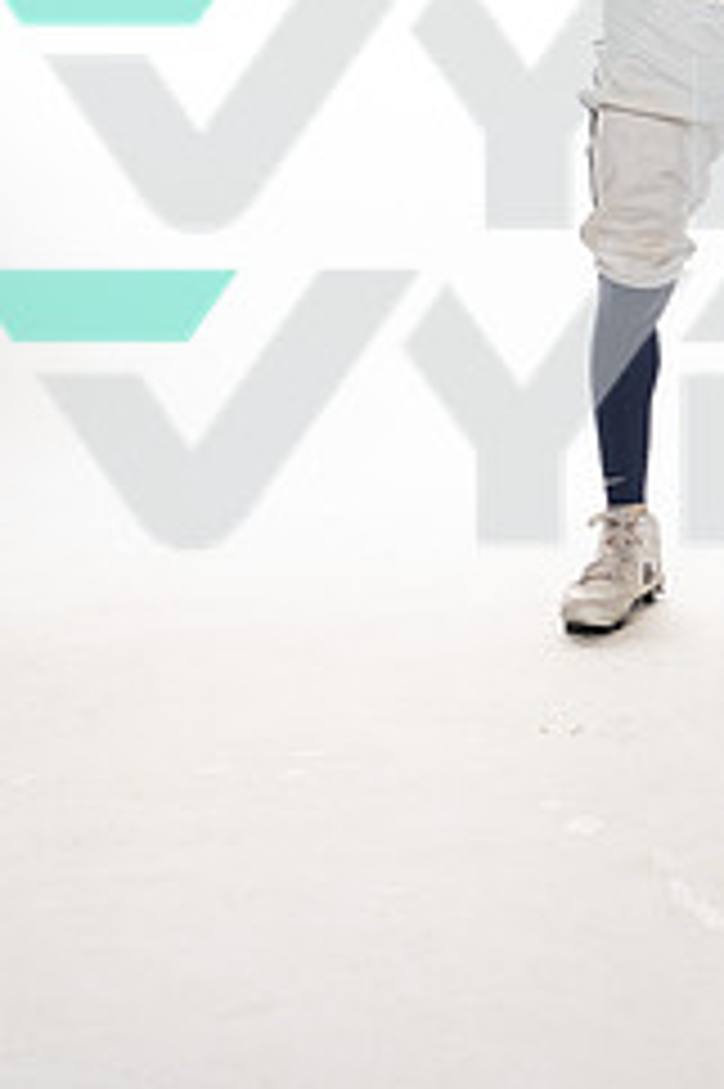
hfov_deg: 14.5
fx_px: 2809
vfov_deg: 21.4
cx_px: 639
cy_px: 94
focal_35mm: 93
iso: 400
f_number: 6.3
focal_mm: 50
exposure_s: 1/250
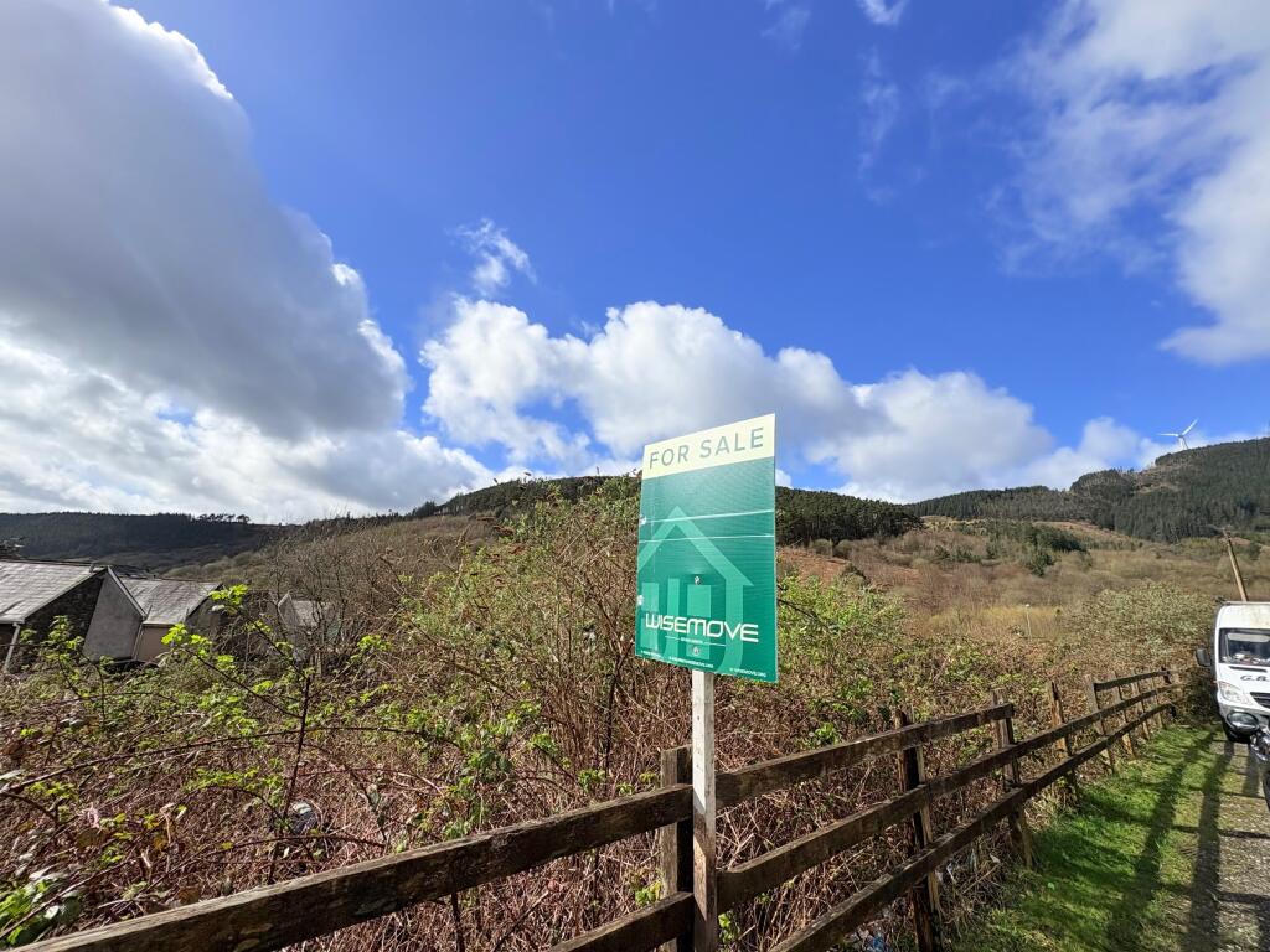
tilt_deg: +15.1
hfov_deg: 102.1
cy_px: 476
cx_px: 635
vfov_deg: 85.7
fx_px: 514
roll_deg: -2.1
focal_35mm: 14
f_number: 2.2
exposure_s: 1/3390
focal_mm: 2.22
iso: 50
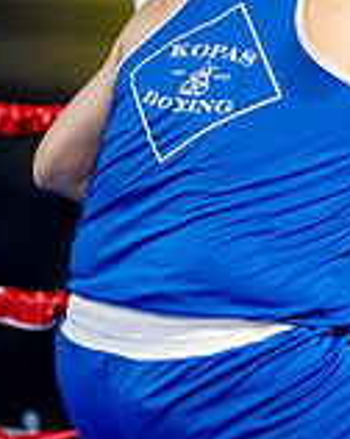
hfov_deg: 5.7
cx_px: 503
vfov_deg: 7.2
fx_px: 3490
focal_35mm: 269
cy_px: 157
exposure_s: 1/1000
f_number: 2
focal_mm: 78
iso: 4000
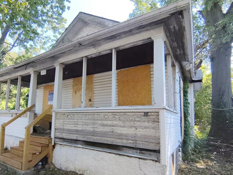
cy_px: 105
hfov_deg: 78.7
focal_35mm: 21
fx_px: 141
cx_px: 103
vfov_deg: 62.9
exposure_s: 1/284
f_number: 2.2
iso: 100
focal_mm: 2.13
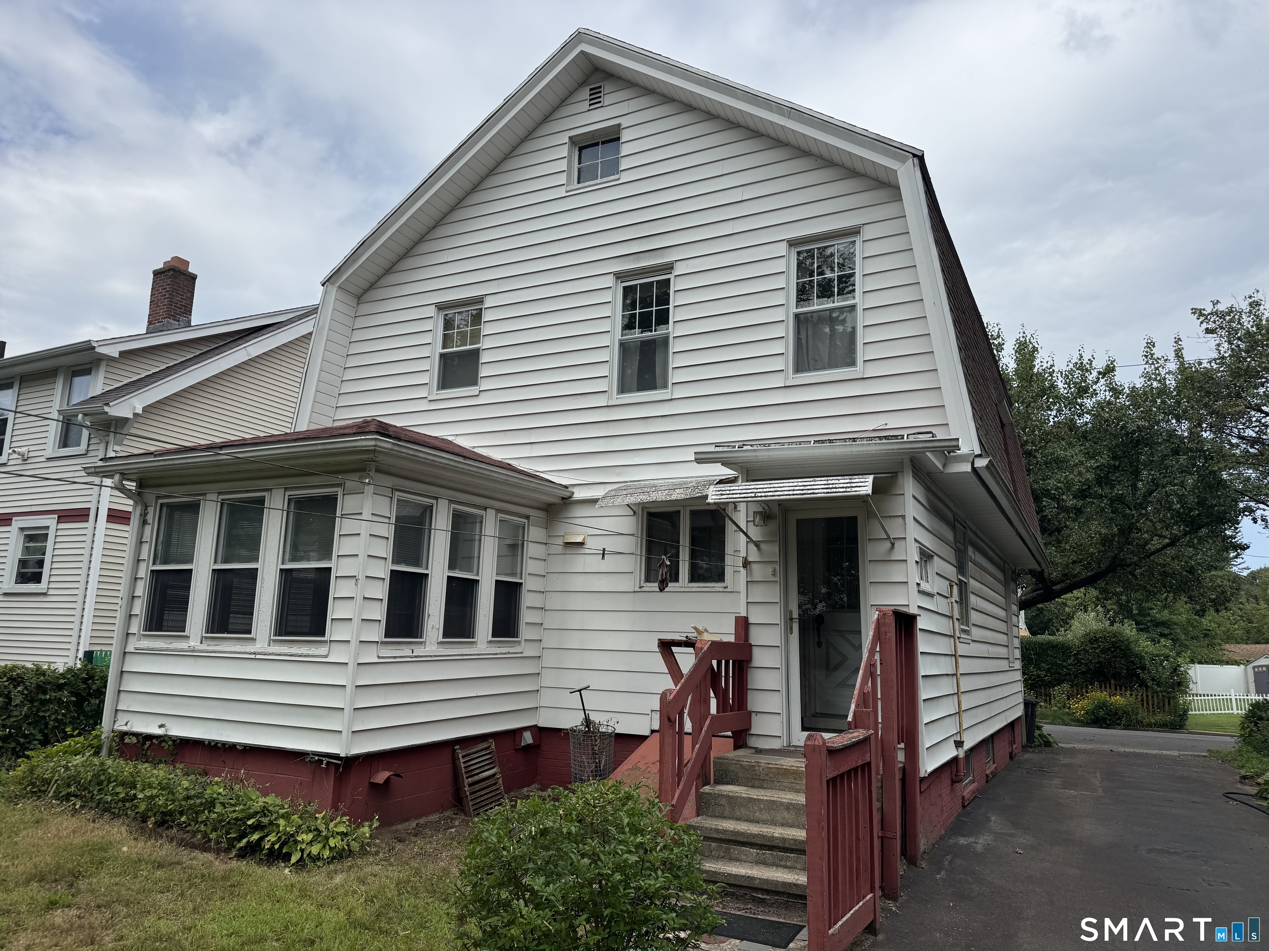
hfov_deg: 71.6
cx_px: 634
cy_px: 476
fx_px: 880
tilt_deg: +10.6
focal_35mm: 24
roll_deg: -2.0
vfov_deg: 56.8
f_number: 1.78
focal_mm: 6.76
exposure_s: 1/4608
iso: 80
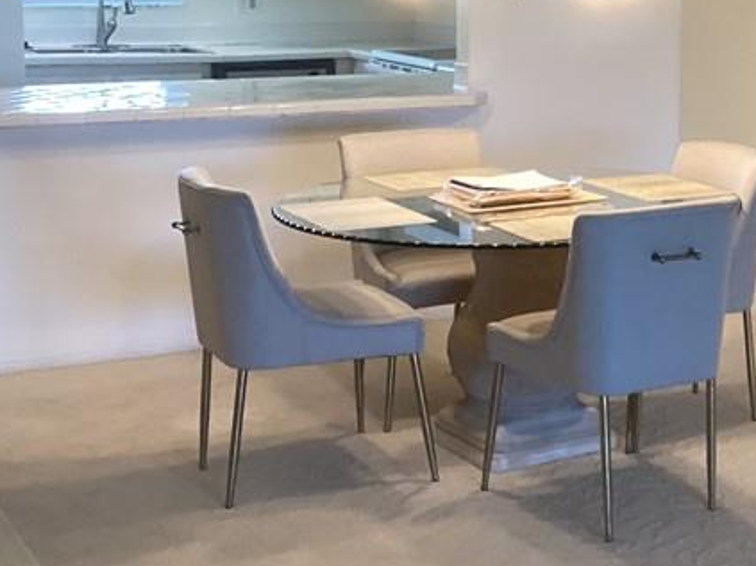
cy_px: 150
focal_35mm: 75
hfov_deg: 24.9
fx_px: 1638
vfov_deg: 19.5
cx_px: 740
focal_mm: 3.3
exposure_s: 1/60
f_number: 2.4
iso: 125
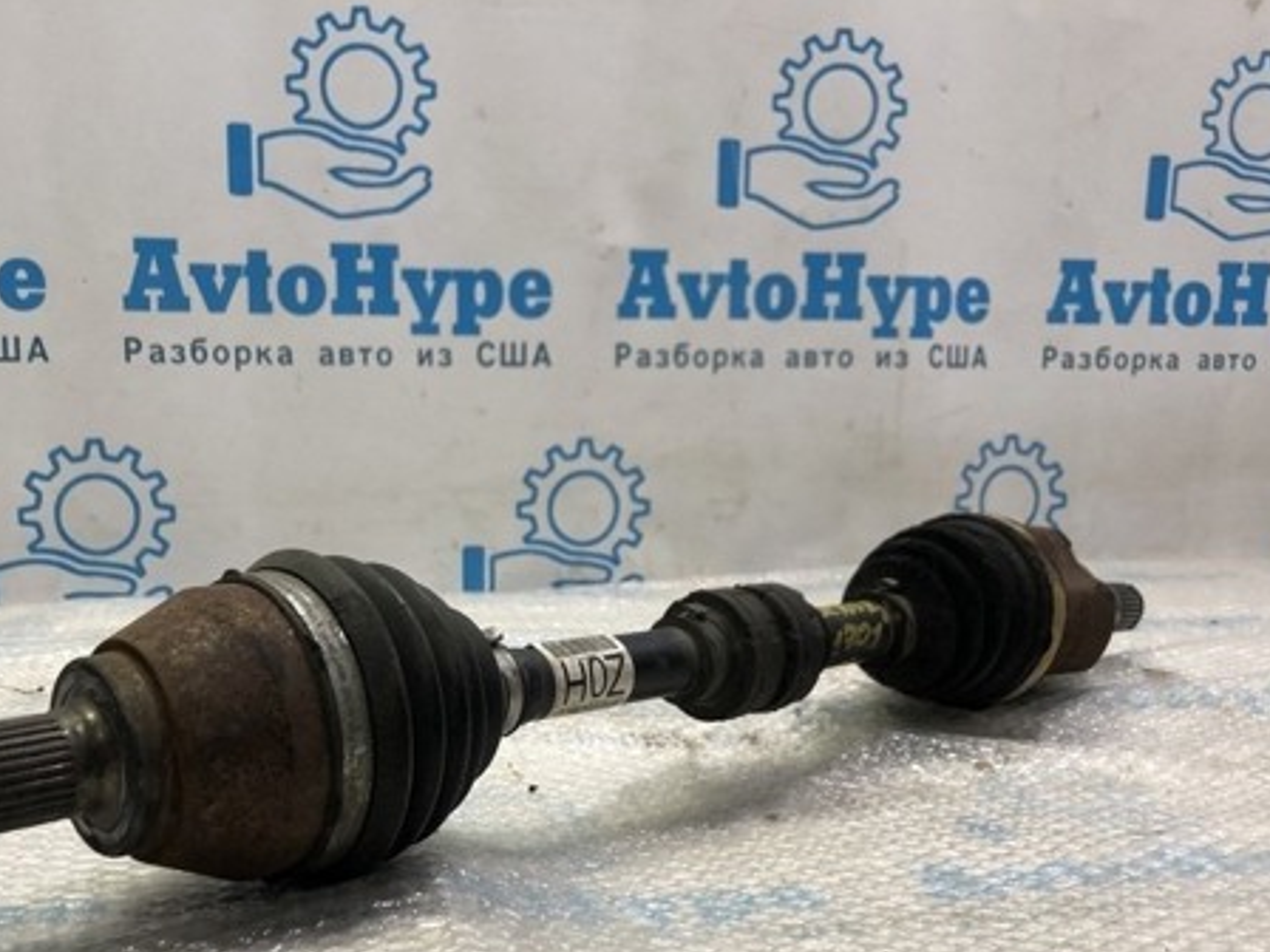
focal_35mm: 40
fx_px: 1468
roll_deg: +0.7
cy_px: 669
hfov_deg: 46.6
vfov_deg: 35.4
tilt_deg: -10.7
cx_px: 524
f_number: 1.8
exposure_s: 1/33
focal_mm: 4
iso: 32
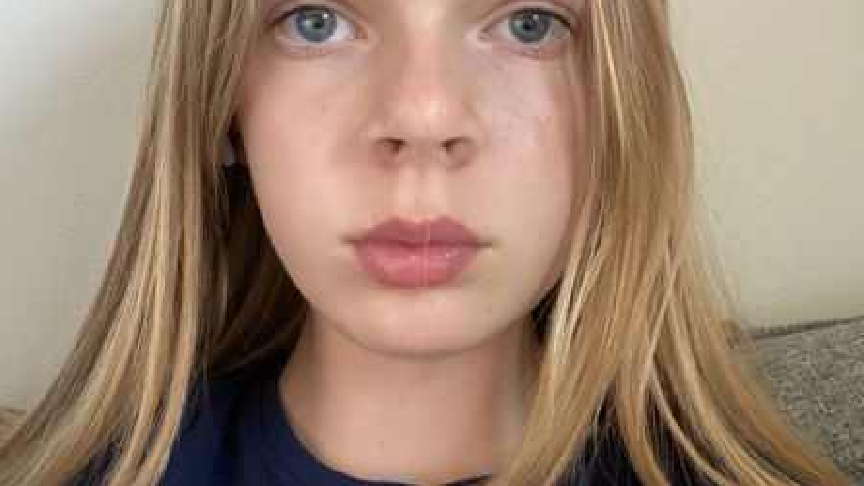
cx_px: 432
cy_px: 139
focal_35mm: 44
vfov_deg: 26.9
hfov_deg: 46.4
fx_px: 1008
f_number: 2.2
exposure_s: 1/49
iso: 400
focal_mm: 2.71
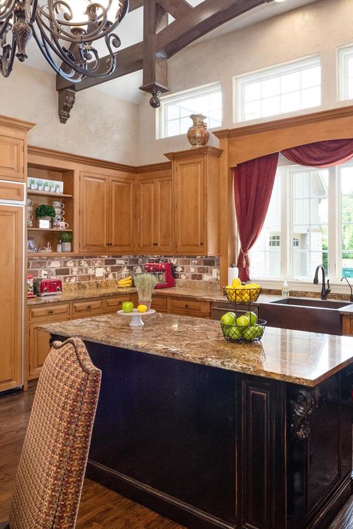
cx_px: 236
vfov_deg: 67.3
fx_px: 397
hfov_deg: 47.1
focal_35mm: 27
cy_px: 247
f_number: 9
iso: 800
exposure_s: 1/10
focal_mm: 8
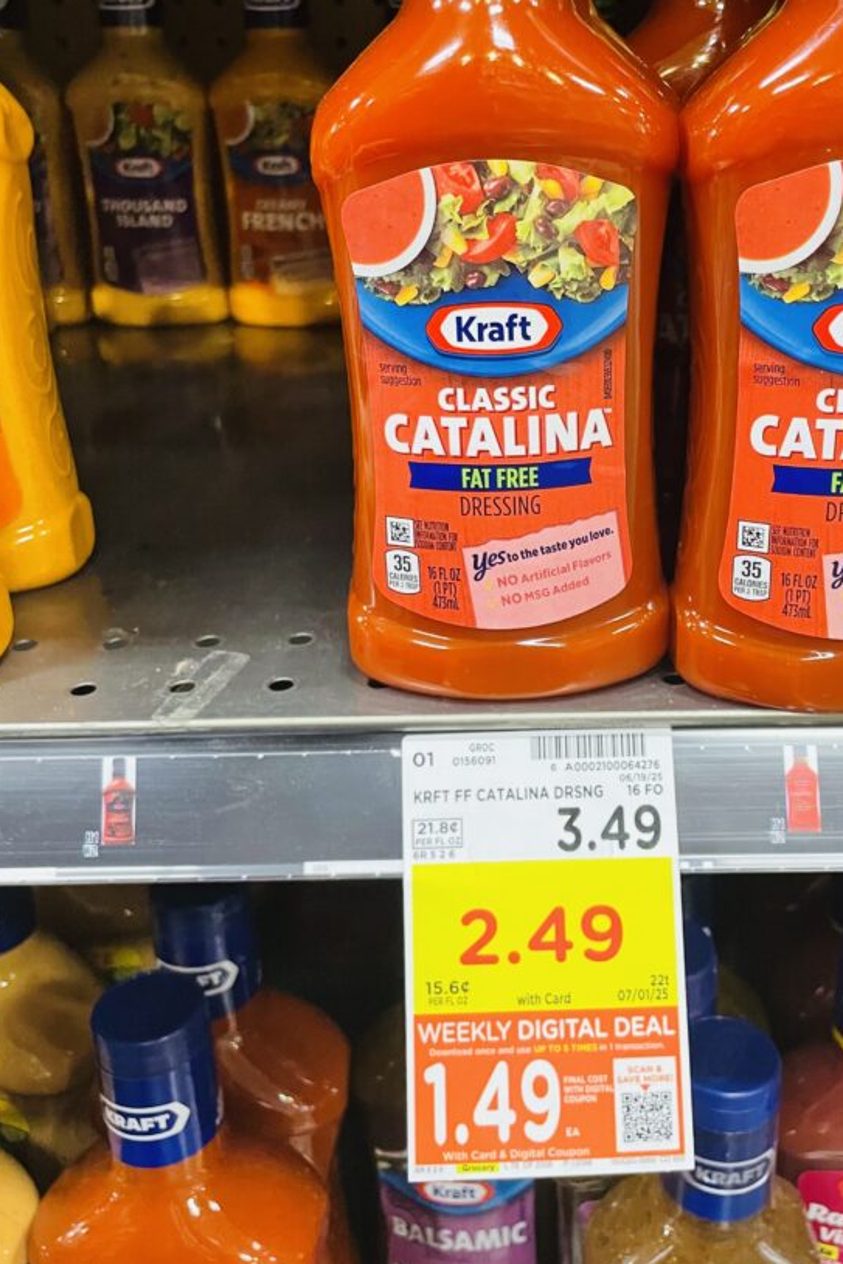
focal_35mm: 34
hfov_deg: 38.5
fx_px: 1194
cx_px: 550
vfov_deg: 55.4
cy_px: 516
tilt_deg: -21.2
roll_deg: +0.7
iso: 320
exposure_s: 1/60
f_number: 1.6
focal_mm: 4.2
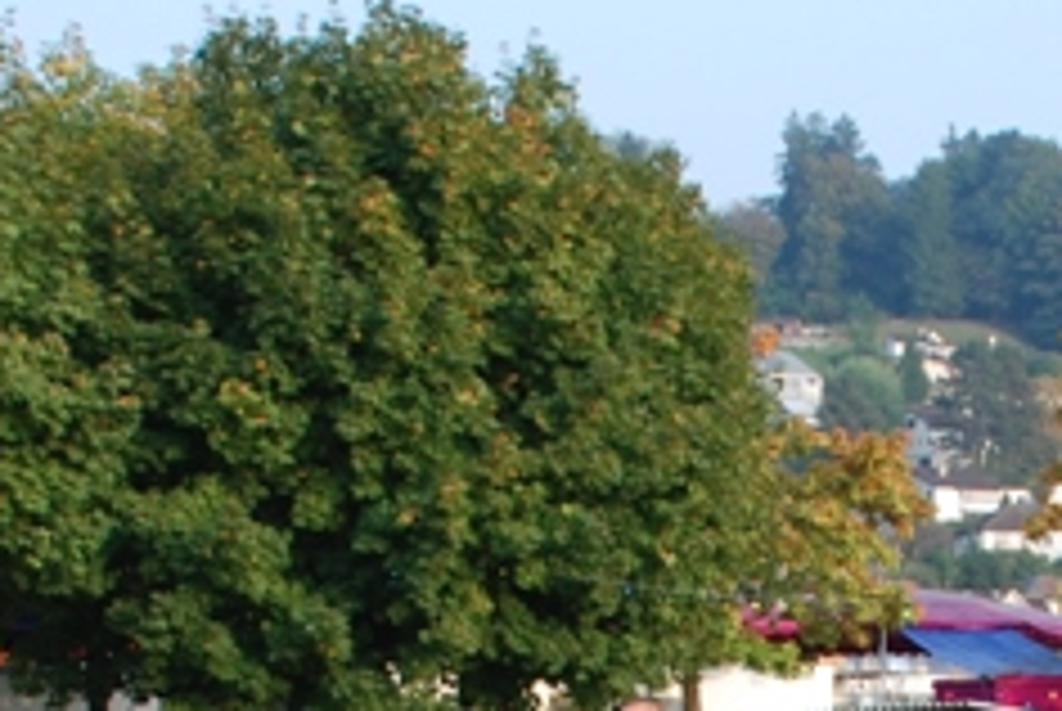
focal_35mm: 143
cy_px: 1154
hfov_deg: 14.1
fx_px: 4224
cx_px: 1048
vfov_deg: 9.3
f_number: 5.6
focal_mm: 22
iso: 125
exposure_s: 1/125
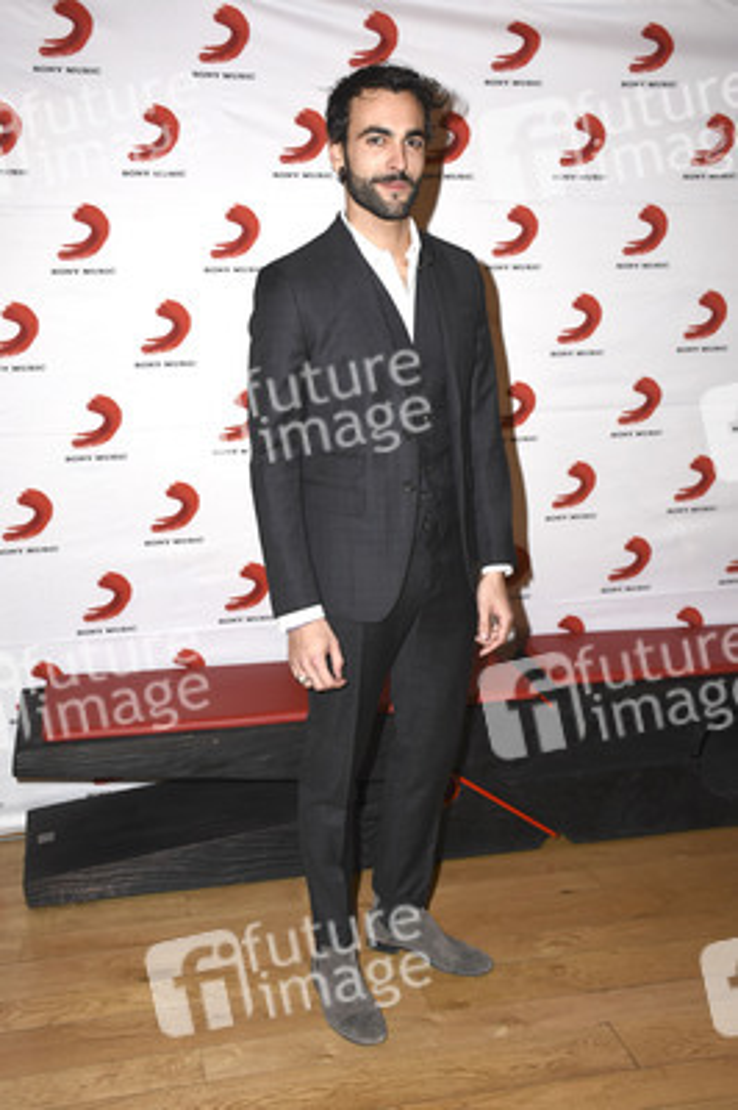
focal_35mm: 39
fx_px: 1201
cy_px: 555
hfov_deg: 34.2
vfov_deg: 49.6
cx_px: 369
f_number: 4.5
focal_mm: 26
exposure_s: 1/200
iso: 640
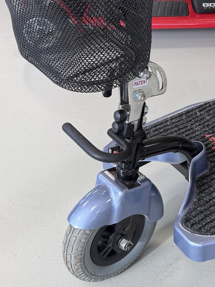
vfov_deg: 25.6
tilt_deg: -23.4
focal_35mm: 72
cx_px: 275
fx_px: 596
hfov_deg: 19.0
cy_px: -4
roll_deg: +0.3
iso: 125
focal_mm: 6.76
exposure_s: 1/100
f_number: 1.78
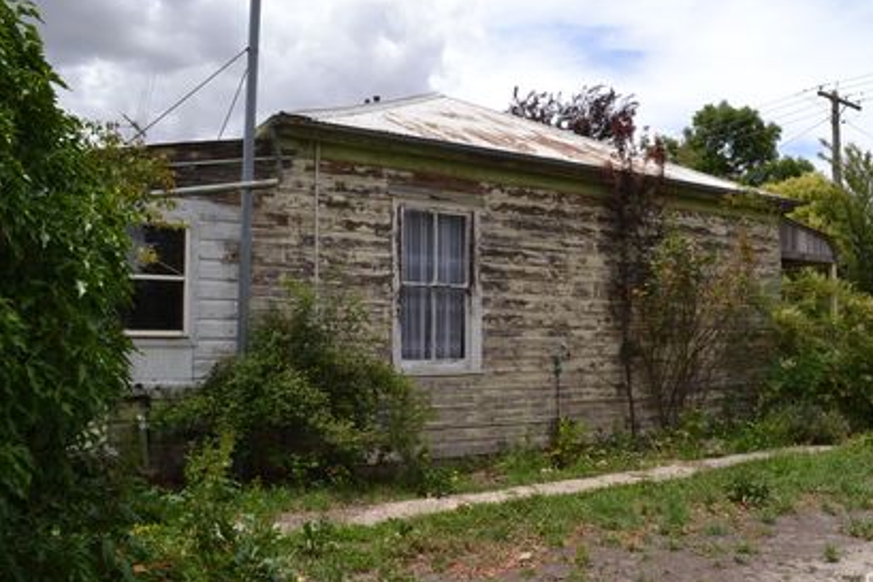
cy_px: 289
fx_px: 752
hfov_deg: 60.0
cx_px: 497
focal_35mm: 31
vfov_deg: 42.4
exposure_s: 1/200
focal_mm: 18
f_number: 8
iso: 100
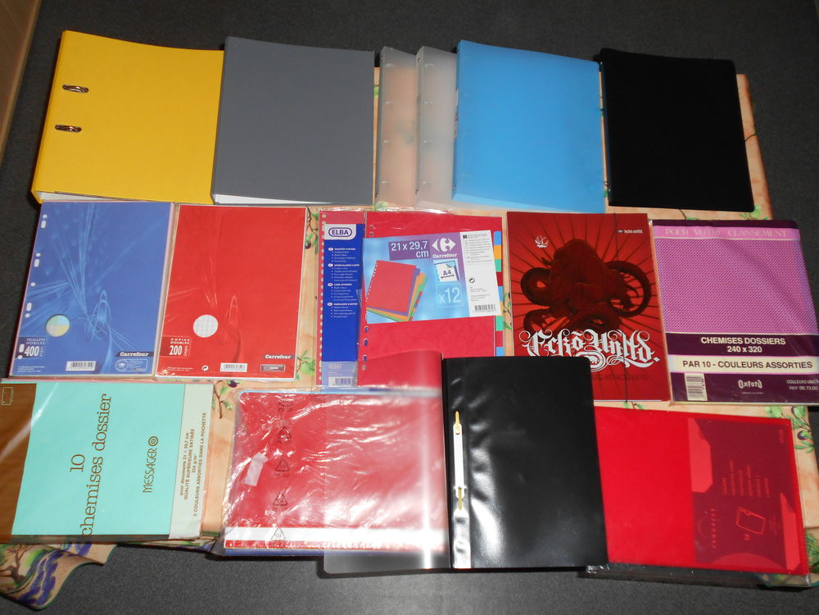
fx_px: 804
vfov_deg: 41.8
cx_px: 410
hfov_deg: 54.0
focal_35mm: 34
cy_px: 308
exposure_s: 1/30
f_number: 3.6
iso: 200
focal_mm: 5.8
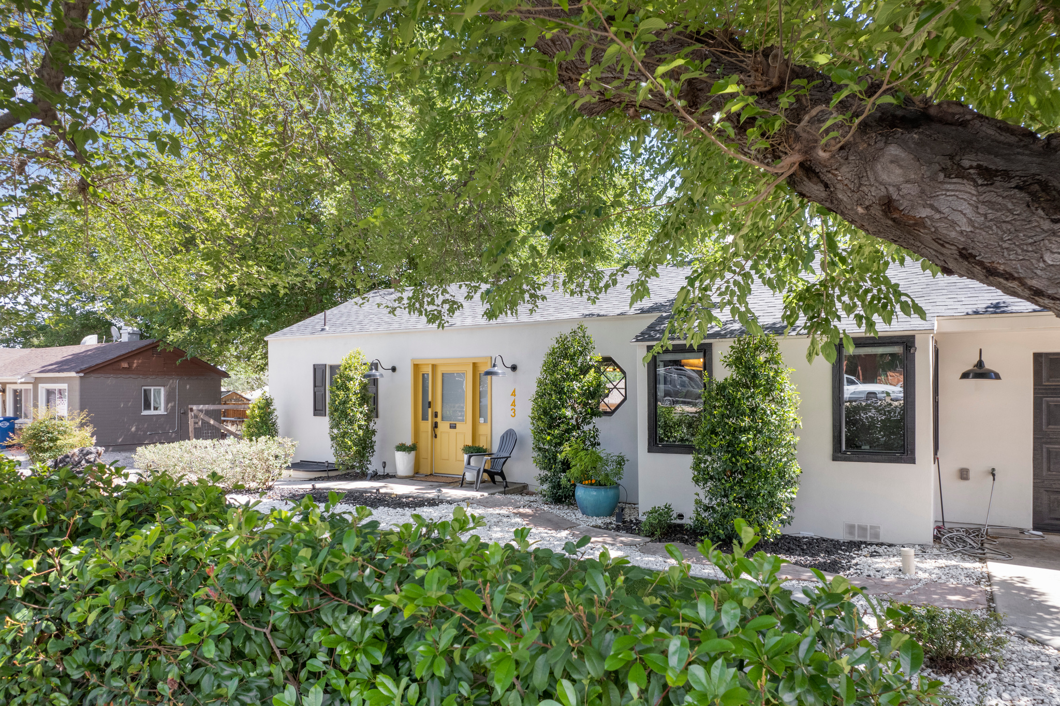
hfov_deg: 78.6
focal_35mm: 22
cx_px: 530
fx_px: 648
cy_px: 353
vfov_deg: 57.2
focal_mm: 8.38
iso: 110
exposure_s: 1/15
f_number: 2.8
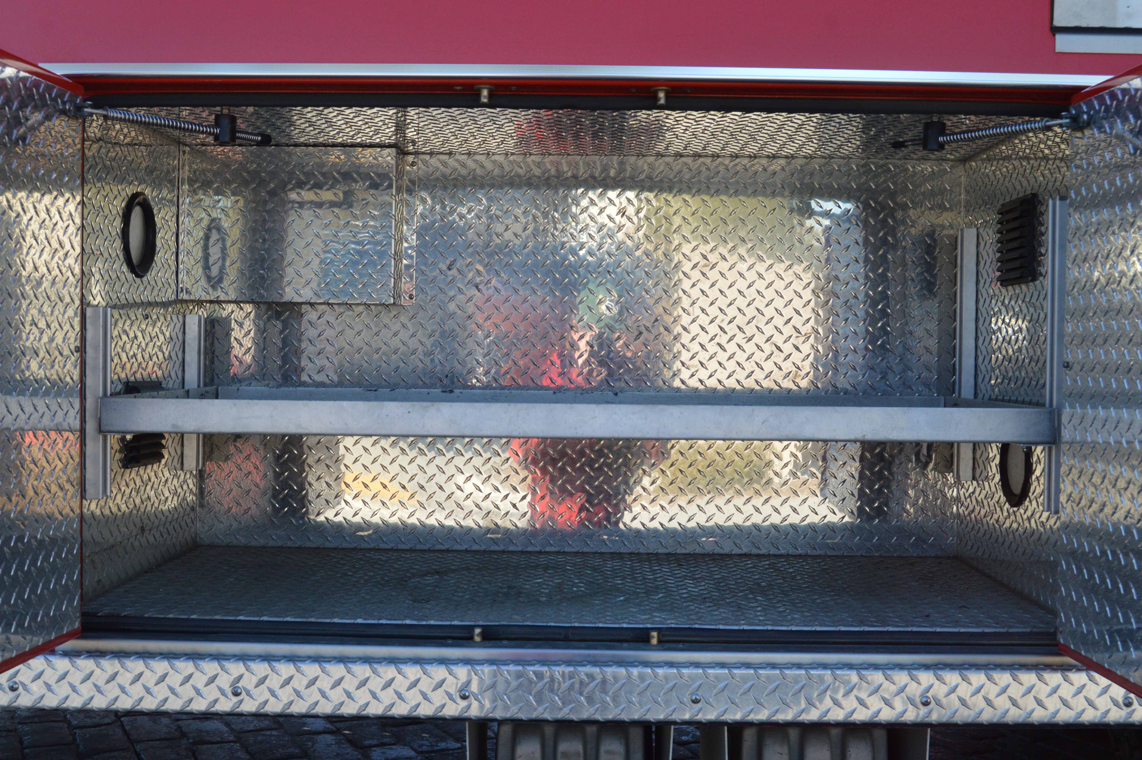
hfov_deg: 49.6
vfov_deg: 34.1
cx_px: 571
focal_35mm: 39
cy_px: 380
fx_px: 1236
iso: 800
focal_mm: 26
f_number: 11
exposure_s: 1/500
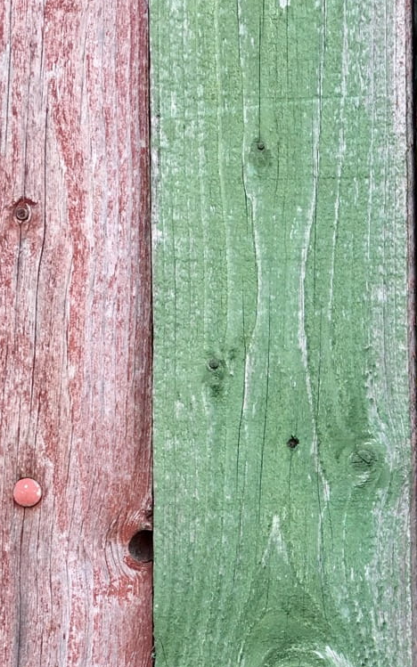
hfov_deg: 14.7
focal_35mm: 84
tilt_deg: +0.6
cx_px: 576
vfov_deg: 24.2
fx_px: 1528
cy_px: 537
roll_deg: +1.1
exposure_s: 1/100
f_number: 2.2
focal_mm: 4.15
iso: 25
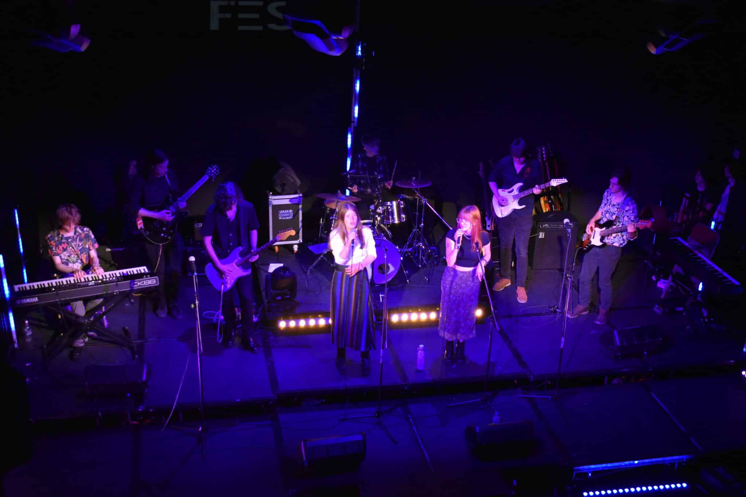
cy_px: 248
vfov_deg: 29.9
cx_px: 373
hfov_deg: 43.6
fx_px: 932
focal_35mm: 45
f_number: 4.2
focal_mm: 30
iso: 3200
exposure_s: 1/125
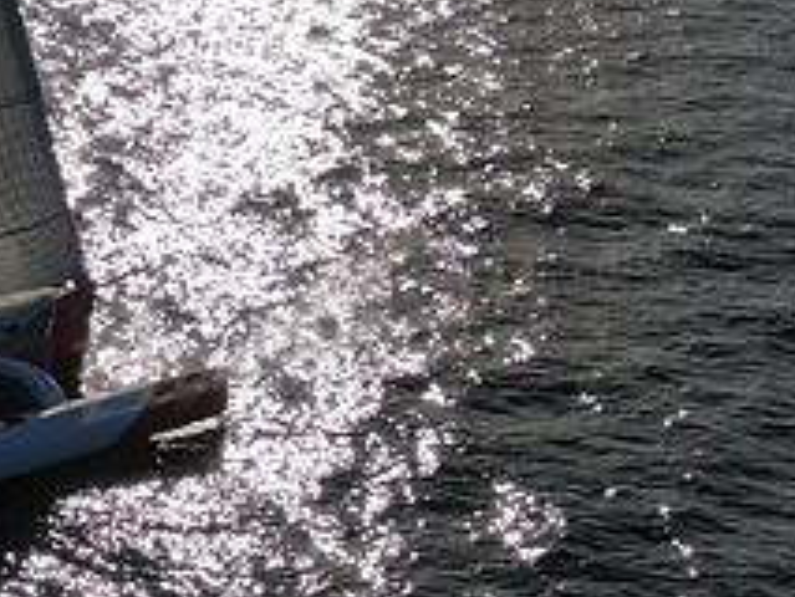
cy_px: 155
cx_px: -142
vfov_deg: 15.0
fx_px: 2252
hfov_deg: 19.0
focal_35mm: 98
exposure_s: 1/8000
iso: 100
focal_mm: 6.08
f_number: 3.3
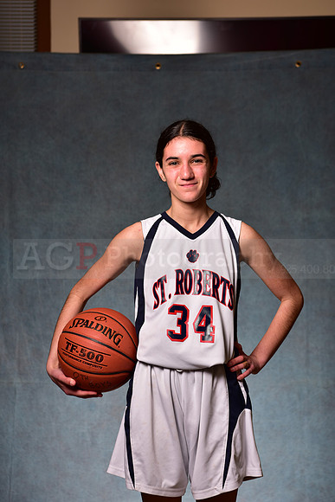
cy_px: 251
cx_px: 168
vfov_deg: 28.8
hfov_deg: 19.5
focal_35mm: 70
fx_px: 976
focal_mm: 70
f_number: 5
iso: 100
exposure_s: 1/200
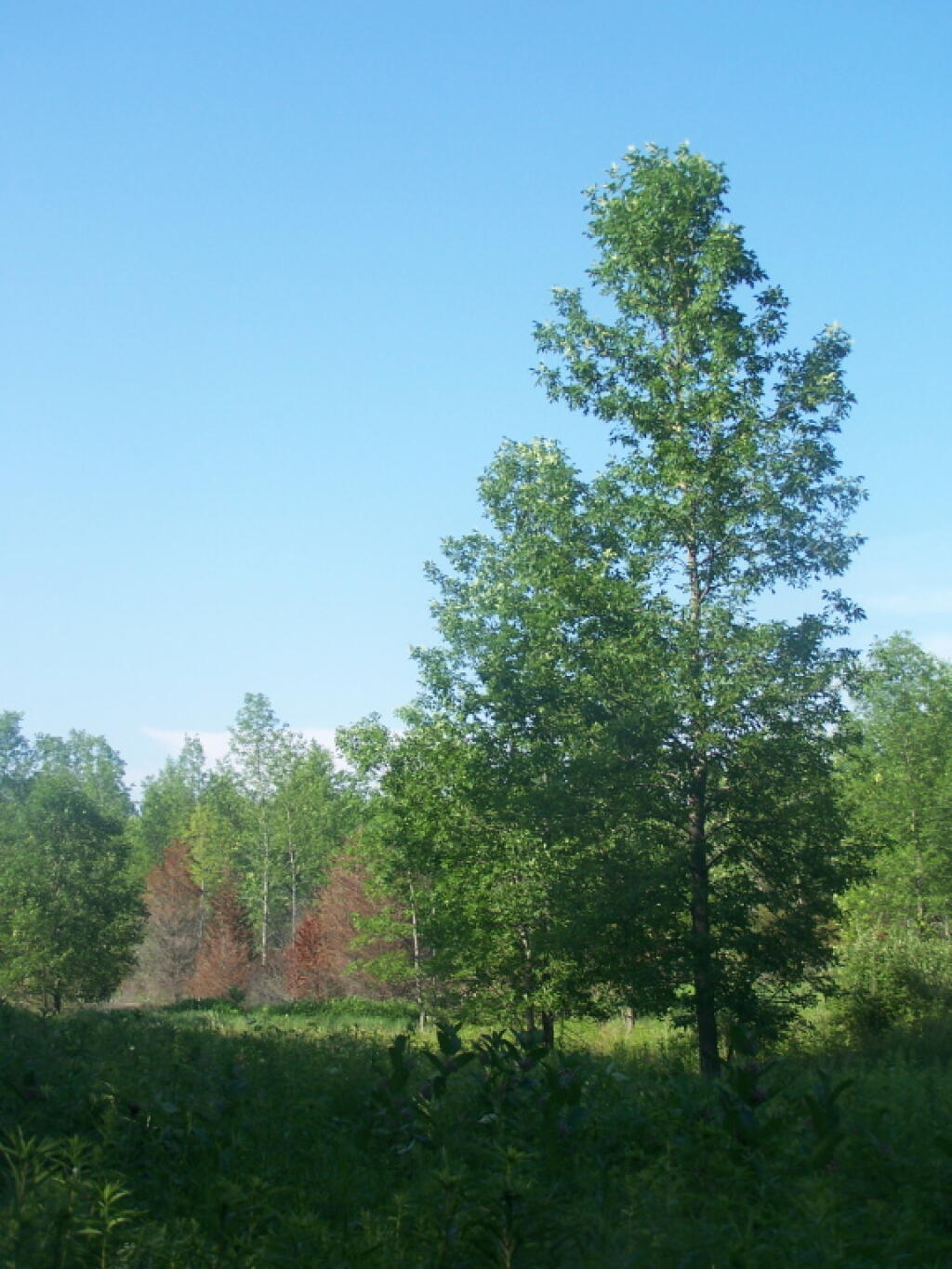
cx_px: 476
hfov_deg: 26.1
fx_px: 2053
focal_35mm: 56
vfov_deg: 34.3
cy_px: 634
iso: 80
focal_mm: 9.3
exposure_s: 1/640
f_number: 3.1
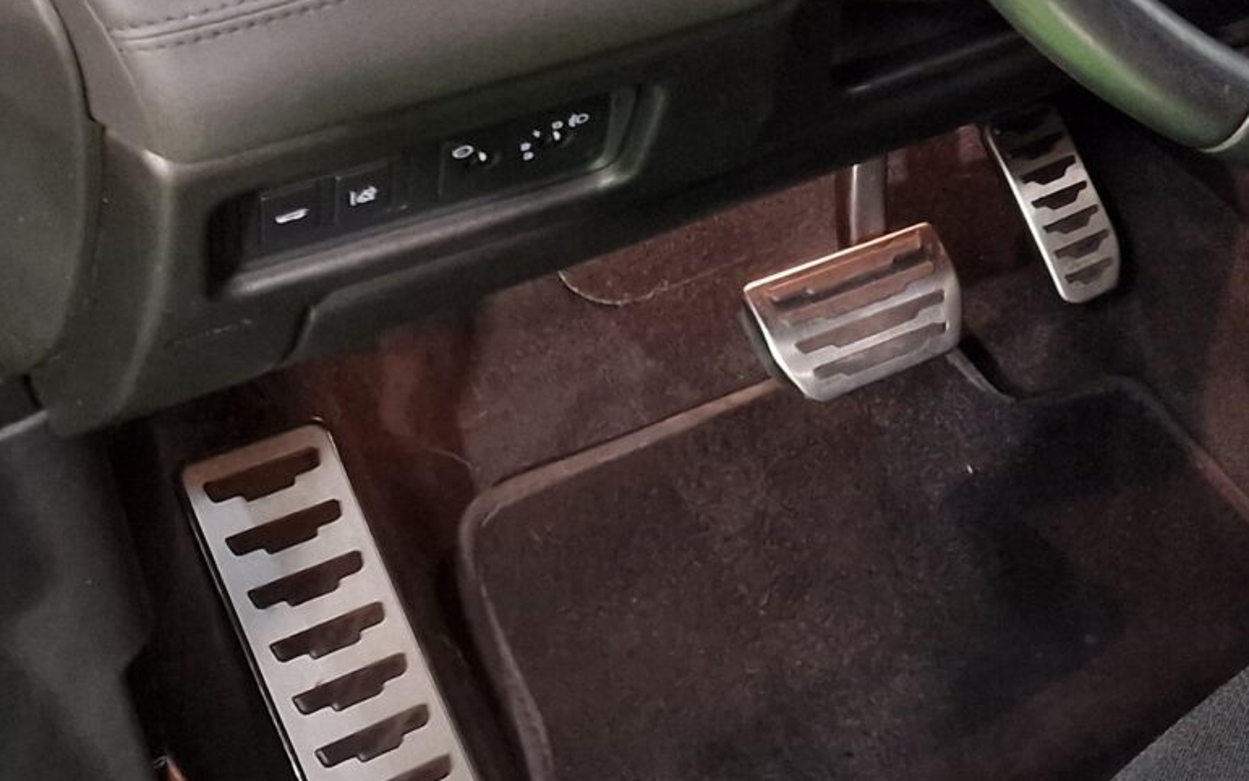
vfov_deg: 15.9
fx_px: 2757
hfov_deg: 21.7
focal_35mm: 81
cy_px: 32
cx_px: 1826
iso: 500
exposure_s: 1/33
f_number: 1.8
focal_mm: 6.4
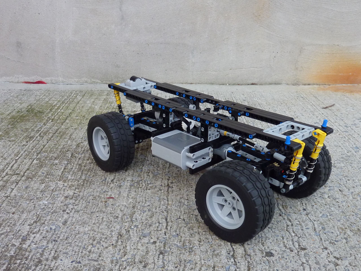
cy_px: 136
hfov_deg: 49.0
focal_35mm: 38
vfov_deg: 37.7
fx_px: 396
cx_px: 180
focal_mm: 4.4
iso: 160
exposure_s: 1/200
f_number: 3.3
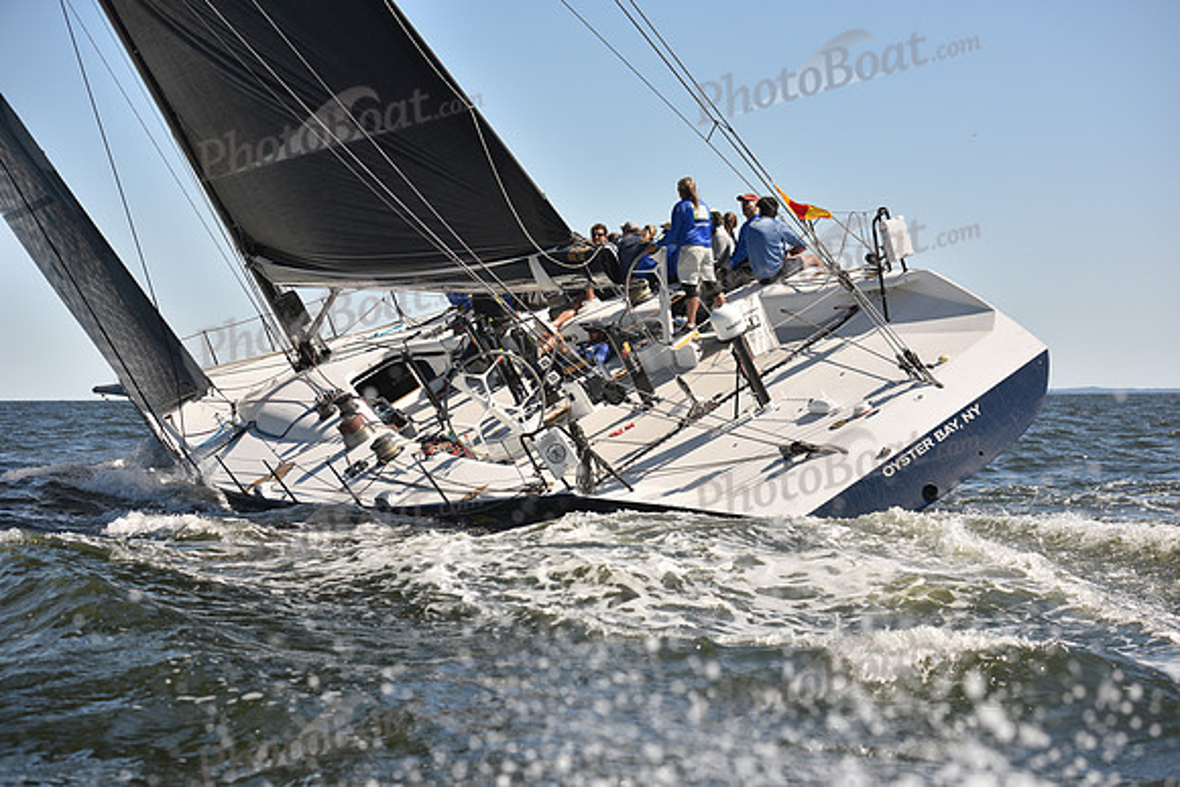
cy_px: 394
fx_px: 2295
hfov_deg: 28.8
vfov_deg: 19.5
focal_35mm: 70
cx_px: 590
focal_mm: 70
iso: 250
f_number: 5
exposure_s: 1/1000
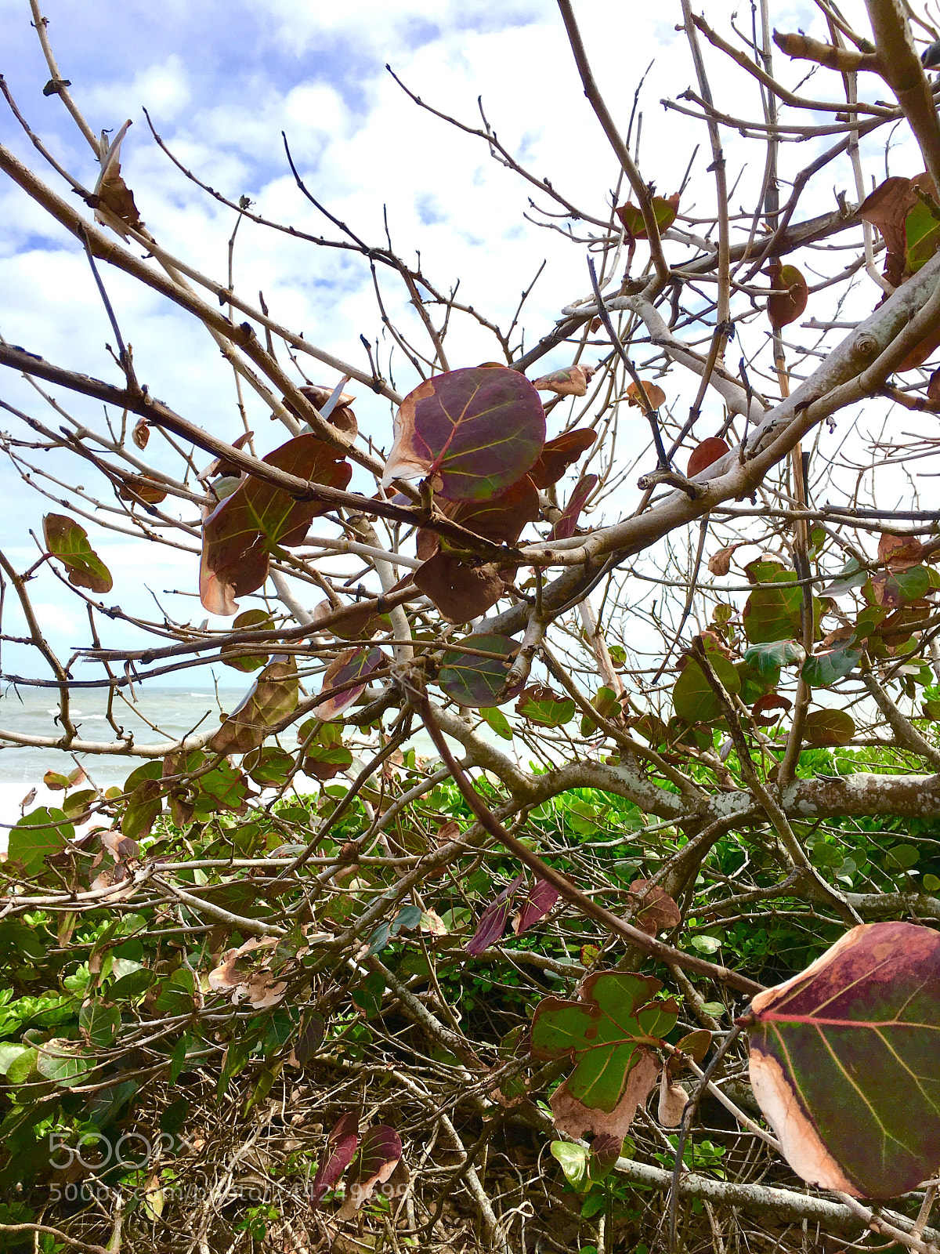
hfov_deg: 48.2
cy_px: 627
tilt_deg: +1.7
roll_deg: -0.1
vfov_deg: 61.7
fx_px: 1050
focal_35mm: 29
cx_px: 470
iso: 25
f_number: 2.2
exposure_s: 1/1479
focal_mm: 4.15
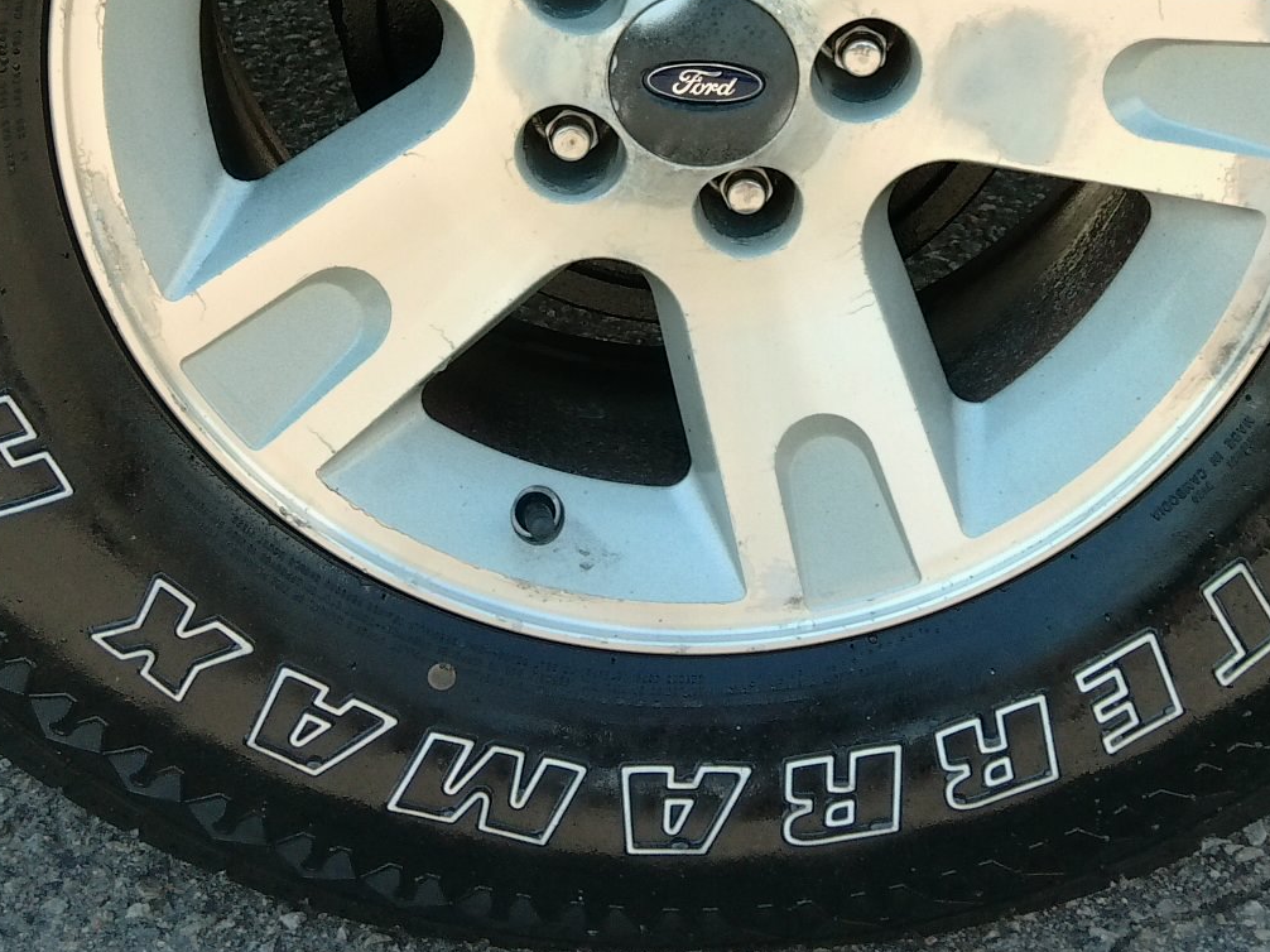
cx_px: 691
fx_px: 2458
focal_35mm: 67
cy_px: -38
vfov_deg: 21.1
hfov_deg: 29.0
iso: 100
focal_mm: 3
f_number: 2
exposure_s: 1/222
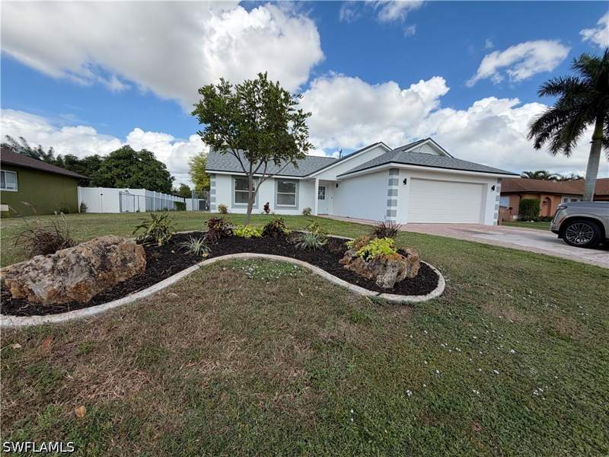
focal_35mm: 14
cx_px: 304
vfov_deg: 85.7
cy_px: 228
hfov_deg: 102.1
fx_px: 246
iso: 25
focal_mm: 2.22
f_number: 2.2
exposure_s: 1/770
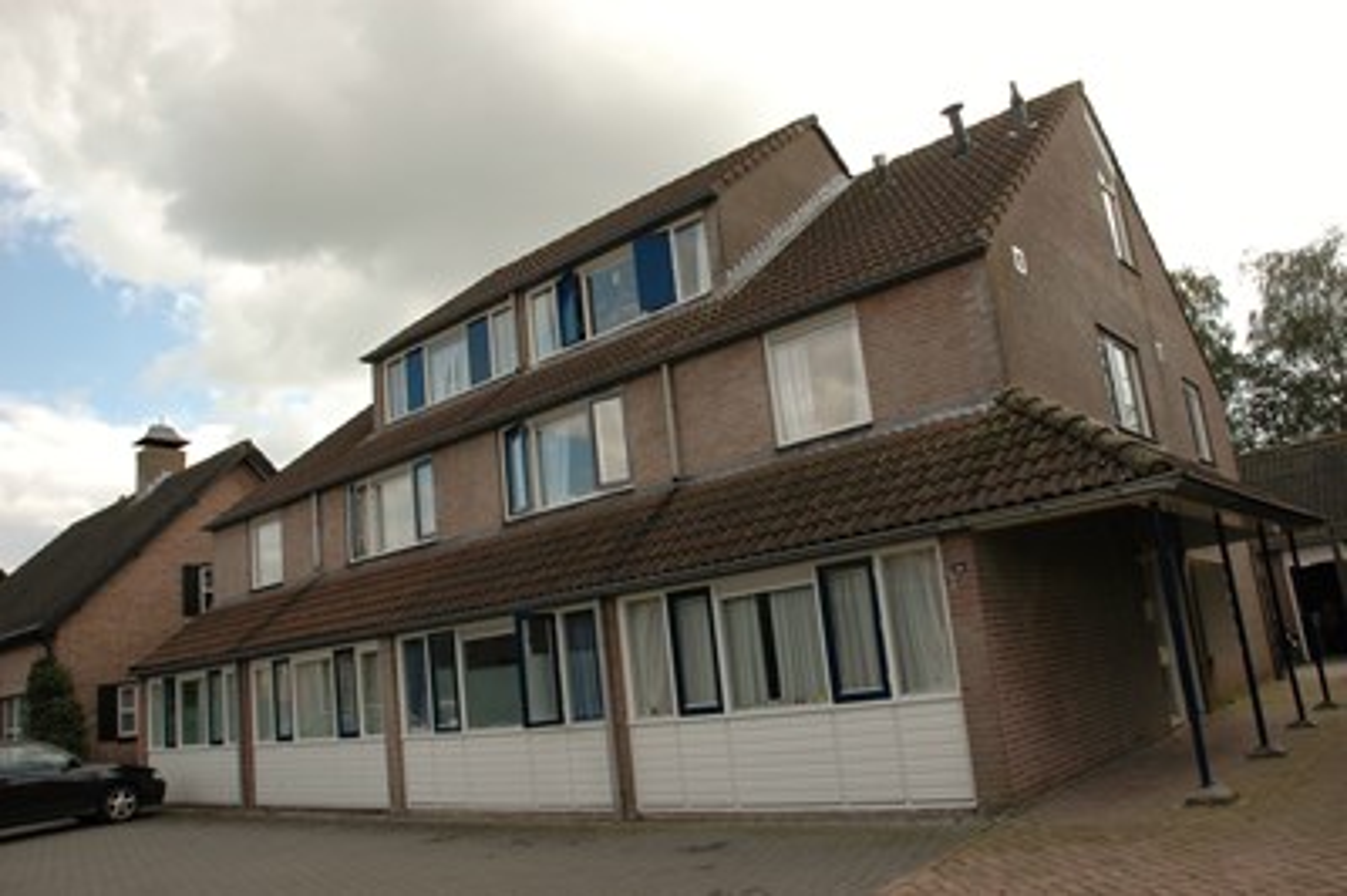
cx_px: 674
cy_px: 448
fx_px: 1009
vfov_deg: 47.9
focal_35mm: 27
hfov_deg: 67.4
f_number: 8
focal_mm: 18
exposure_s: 1/250
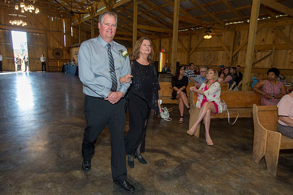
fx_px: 195
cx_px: 146
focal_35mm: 24
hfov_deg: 73.8
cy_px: 98
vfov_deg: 53.1
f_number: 6.3
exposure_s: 1/125
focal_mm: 24
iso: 1600
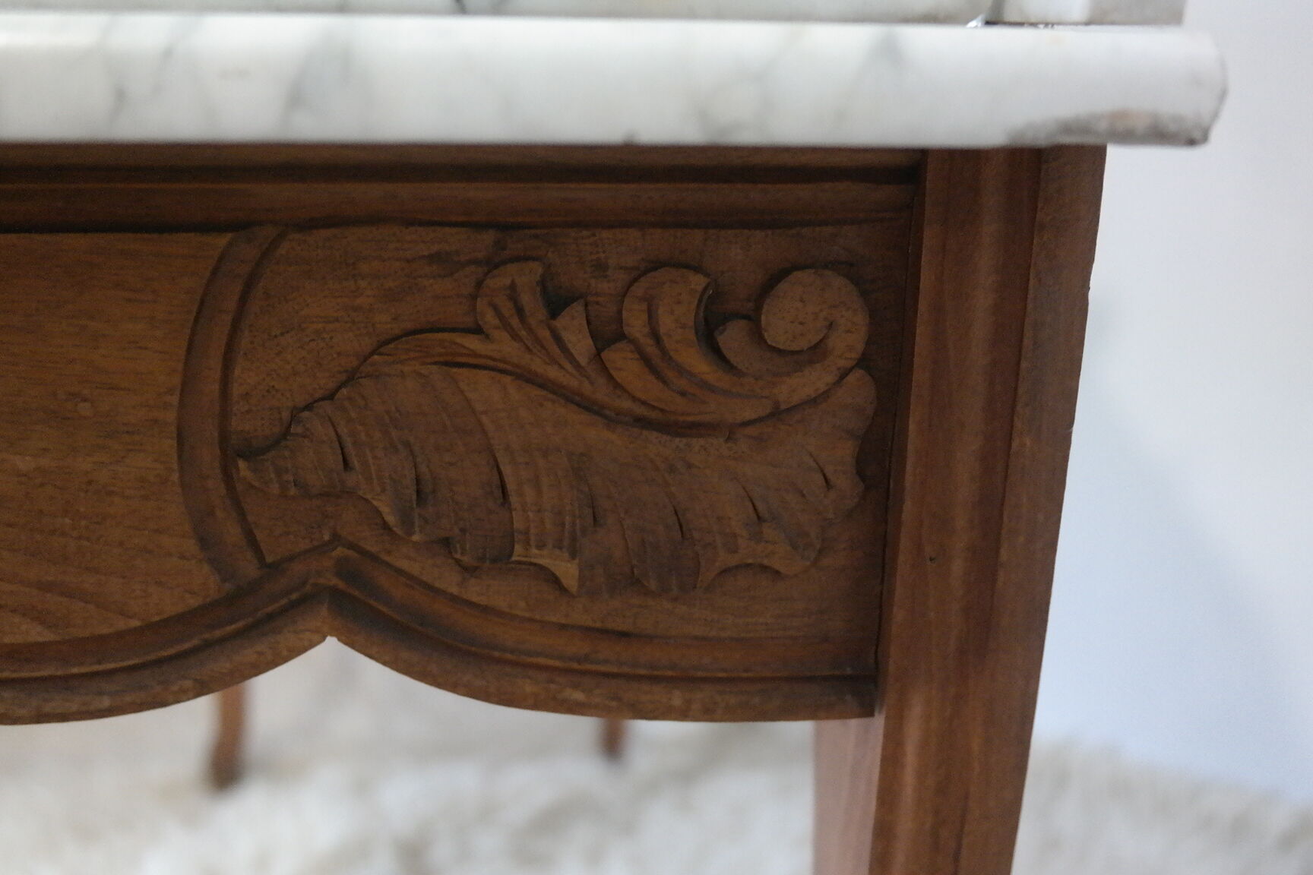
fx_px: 1313
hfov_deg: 53.1
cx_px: 656
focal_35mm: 36
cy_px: 438
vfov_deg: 36.9
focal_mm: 24
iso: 3200
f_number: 3.5
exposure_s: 1/50
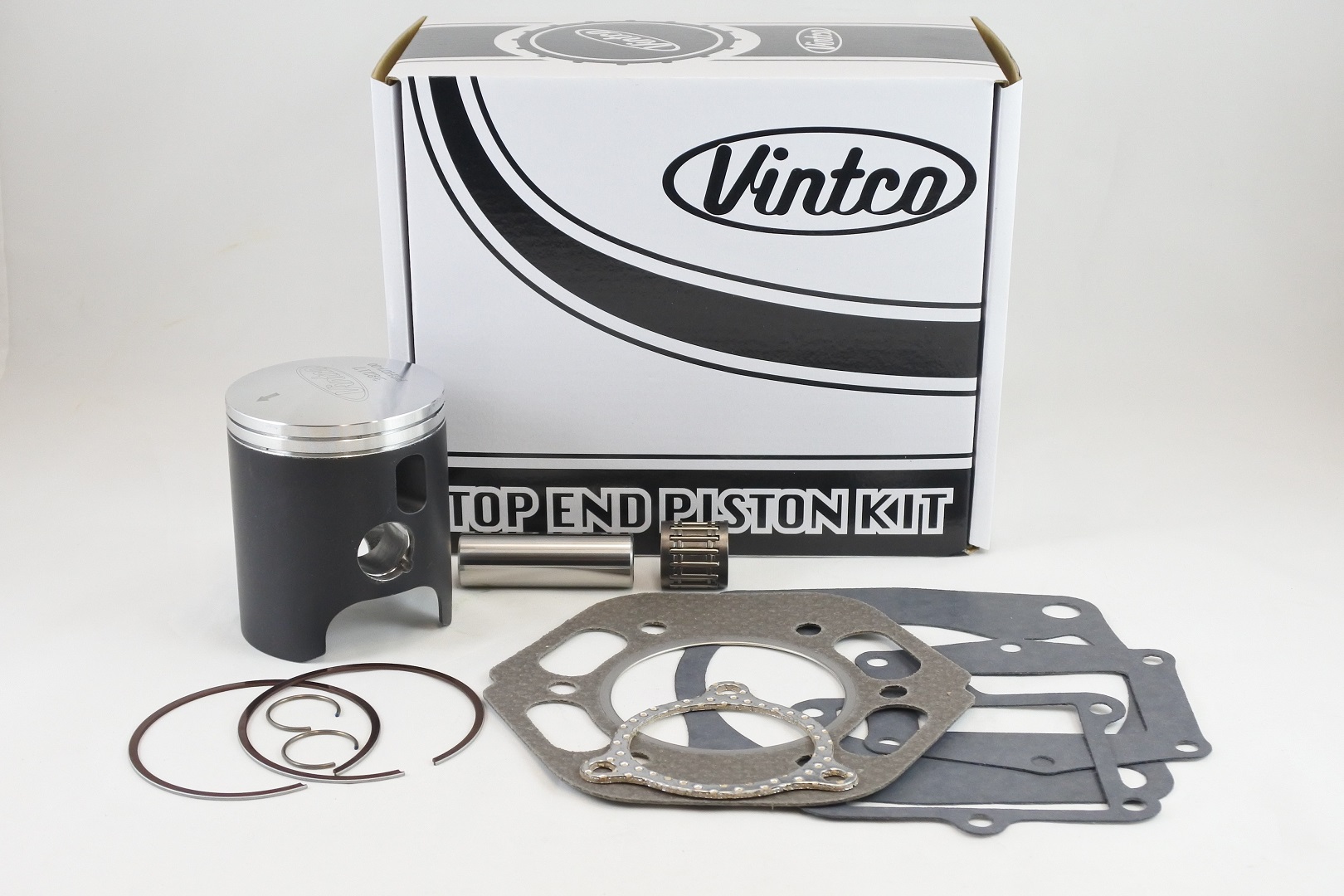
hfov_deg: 49.6
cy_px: 448
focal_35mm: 39
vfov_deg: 34.2
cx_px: 672
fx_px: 1456
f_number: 4.2
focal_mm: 14.7
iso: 560
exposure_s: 1/125
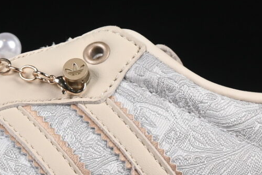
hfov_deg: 5.4
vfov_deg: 3.6
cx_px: 51
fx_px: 2779
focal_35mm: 382
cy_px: 8
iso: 160
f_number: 8
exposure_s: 1/80
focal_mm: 50
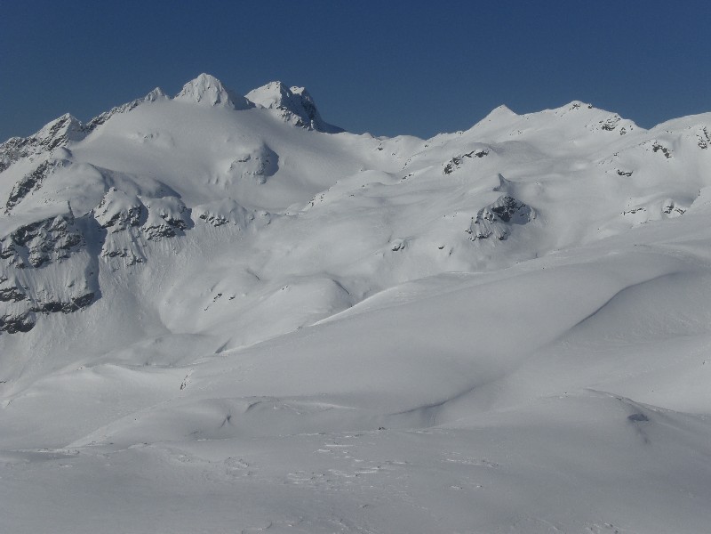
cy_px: 267
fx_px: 1540
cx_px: 356
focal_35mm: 75
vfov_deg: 19.6
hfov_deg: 26.0
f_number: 6.4
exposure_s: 1/1000
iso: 50
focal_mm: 12.47
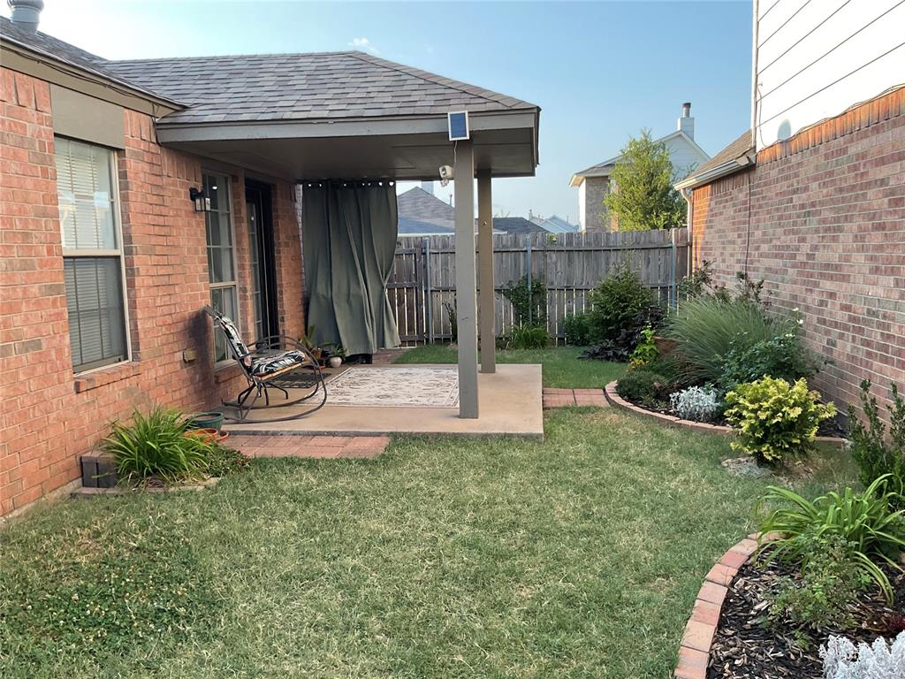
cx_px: 452
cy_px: 340
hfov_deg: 61.7
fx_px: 758
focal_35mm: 29
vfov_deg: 48.2
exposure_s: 1/169
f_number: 1.8
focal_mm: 3
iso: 16
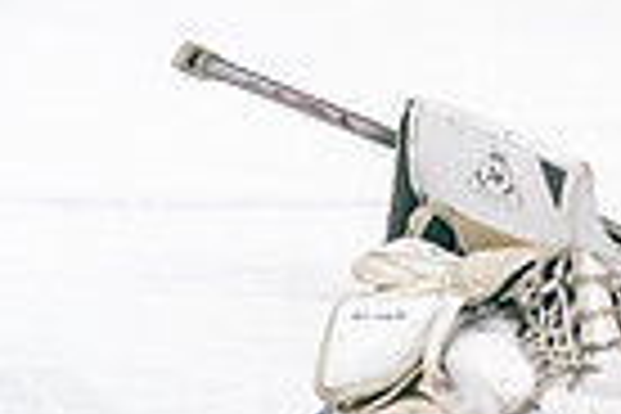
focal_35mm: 604
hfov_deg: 3.4
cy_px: -443
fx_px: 10418
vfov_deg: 2.3
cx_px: 1044
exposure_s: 1/1250
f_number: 2.8
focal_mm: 144
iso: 3200
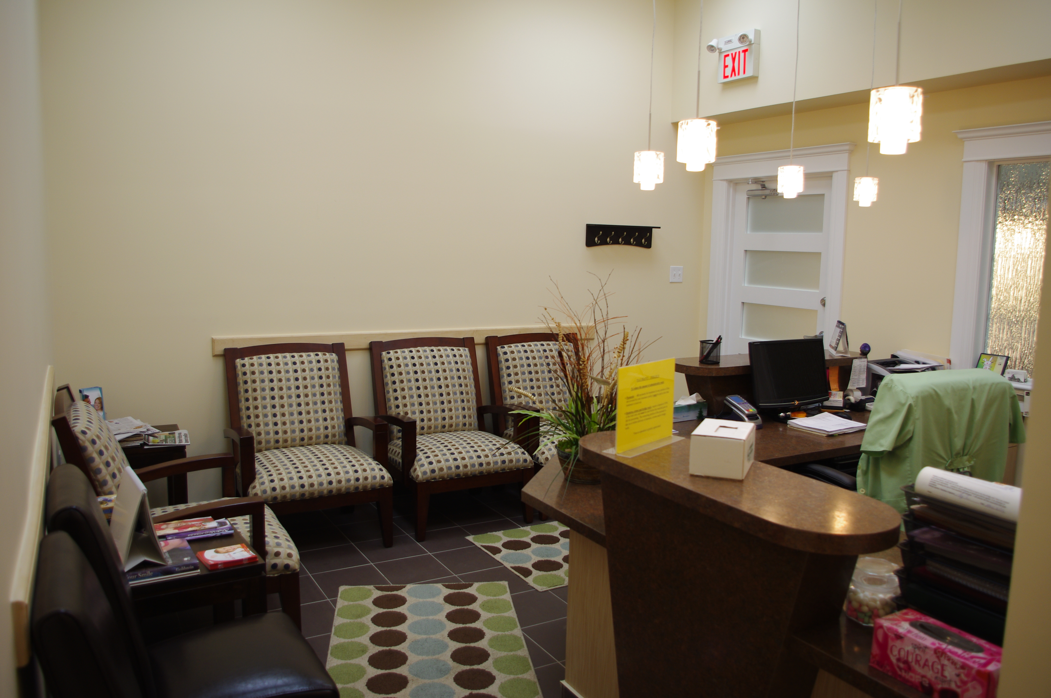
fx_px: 787
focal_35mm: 27
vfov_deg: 47.8
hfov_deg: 67.4
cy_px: 349
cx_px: 526
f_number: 3.5
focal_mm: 18
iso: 200
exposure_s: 1/30
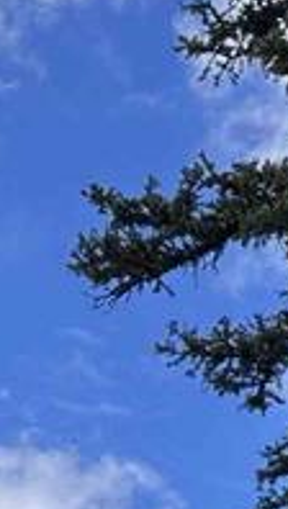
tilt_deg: +20.3
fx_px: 3650
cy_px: 787
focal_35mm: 270
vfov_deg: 7.8
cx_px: 327
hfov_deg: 4.5
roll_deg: +0.6
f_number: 1.78
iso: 64
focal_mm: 6.86
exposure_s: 1/1815
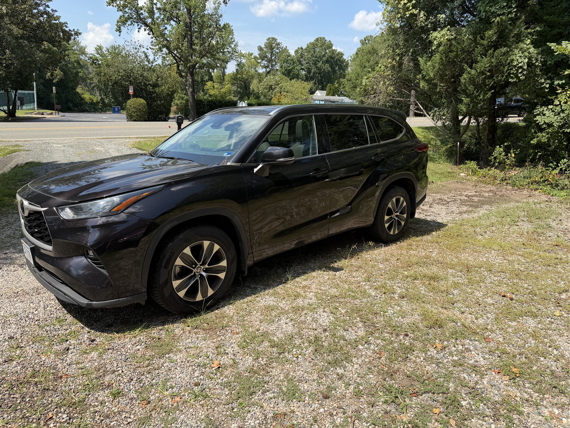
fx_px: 395
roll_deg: -3.5
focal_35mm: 24
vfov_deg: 56.8
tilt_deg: -16.0
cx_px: 285
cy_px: 214
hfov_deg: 71.6
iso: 80
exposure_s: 1/2907
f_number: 1.78
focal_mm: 6.76
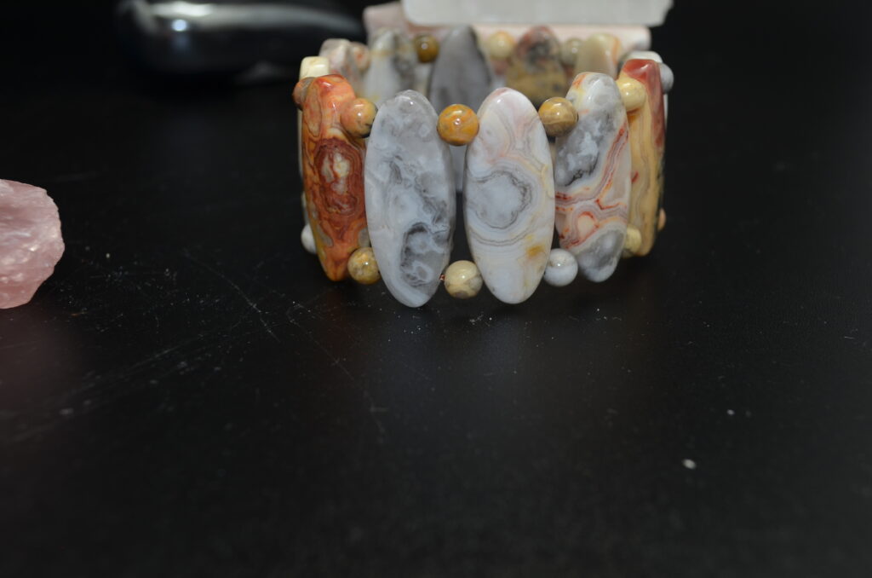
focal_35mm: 48
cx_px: 436
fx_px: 1160
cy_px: 289
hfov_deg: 41.2
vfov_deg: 27.9
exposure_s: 1/30
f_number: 5.6
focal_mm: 32
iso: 200
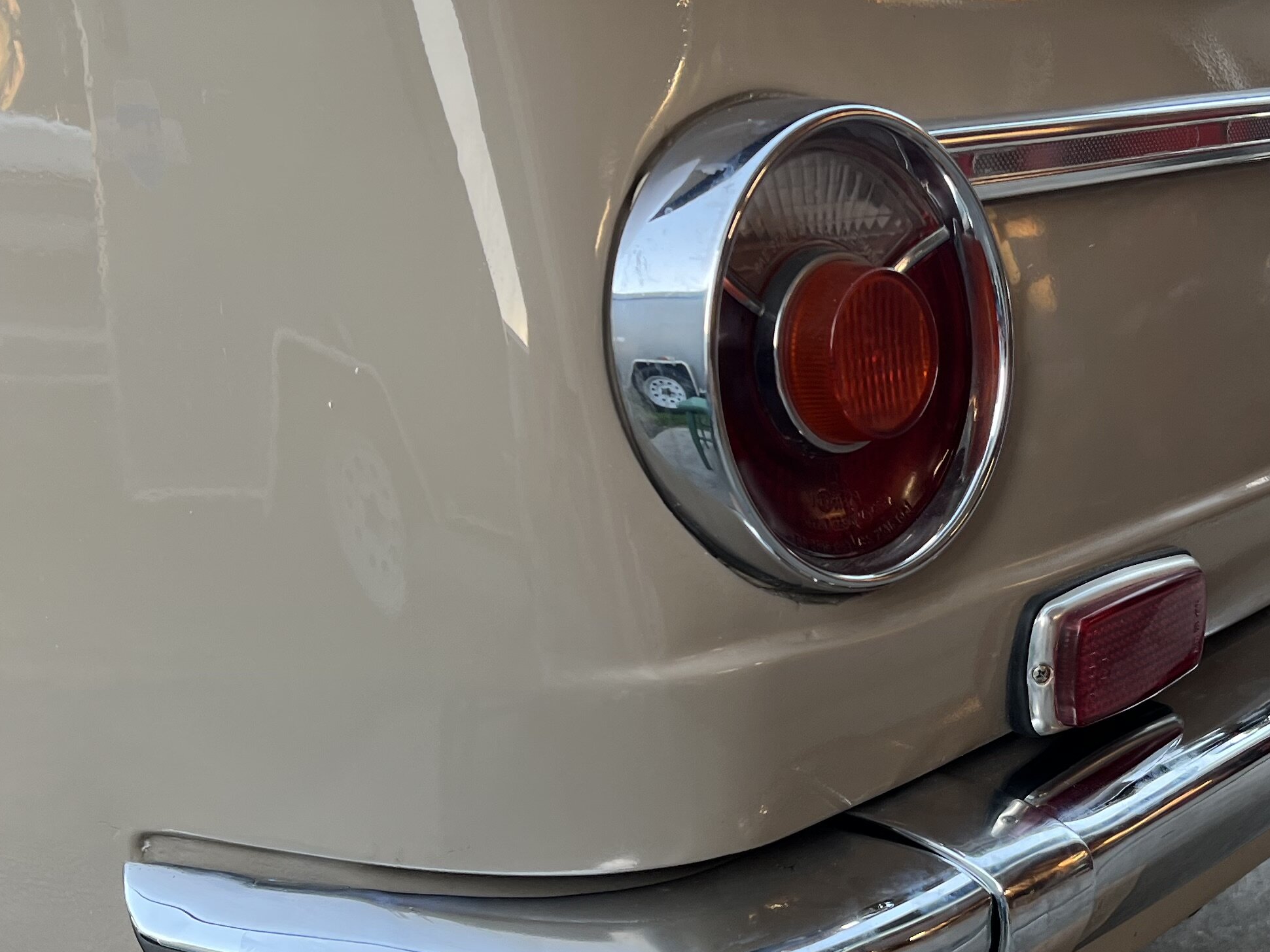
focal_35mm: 54
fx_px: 1981
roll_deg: +3.1
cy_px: 611
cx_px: 947
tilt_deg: -15.2
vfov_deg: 26.9
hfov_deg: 34.8
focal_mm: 5.7
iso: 50
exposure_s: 1/121
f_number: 1.5
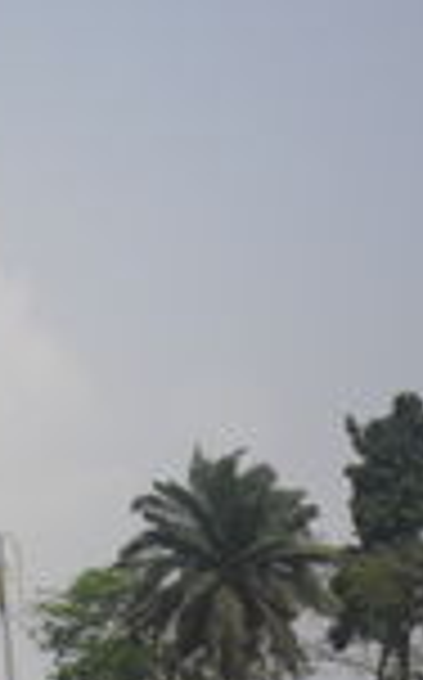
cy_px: 630
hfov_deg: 4.3
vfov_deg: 6.9
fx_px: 5623
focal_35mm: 304
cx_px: -104
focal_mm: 19.6
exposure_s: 1/750
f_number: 5
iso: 100
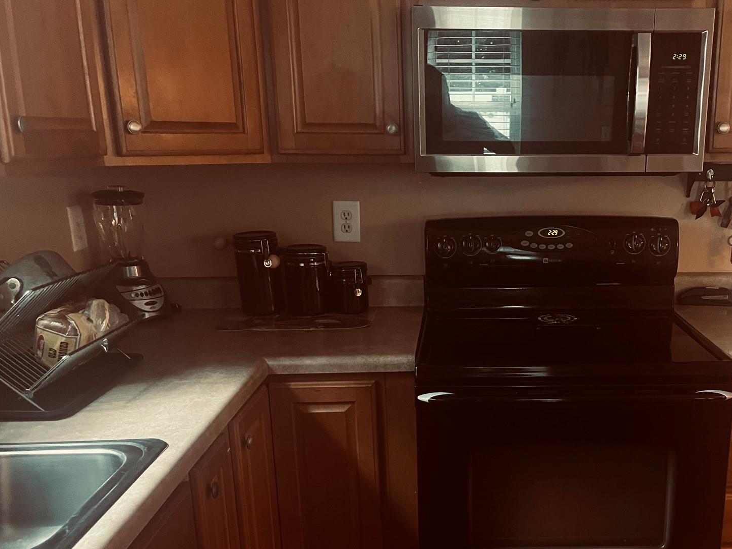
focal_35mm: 37
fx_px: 782
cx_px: 487
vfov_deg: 38.2
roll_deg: -0.1
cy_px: 365
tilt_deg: -15.6
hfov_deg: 49.3
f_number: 1.6
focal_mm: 5.1
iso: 640
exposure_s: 1/30
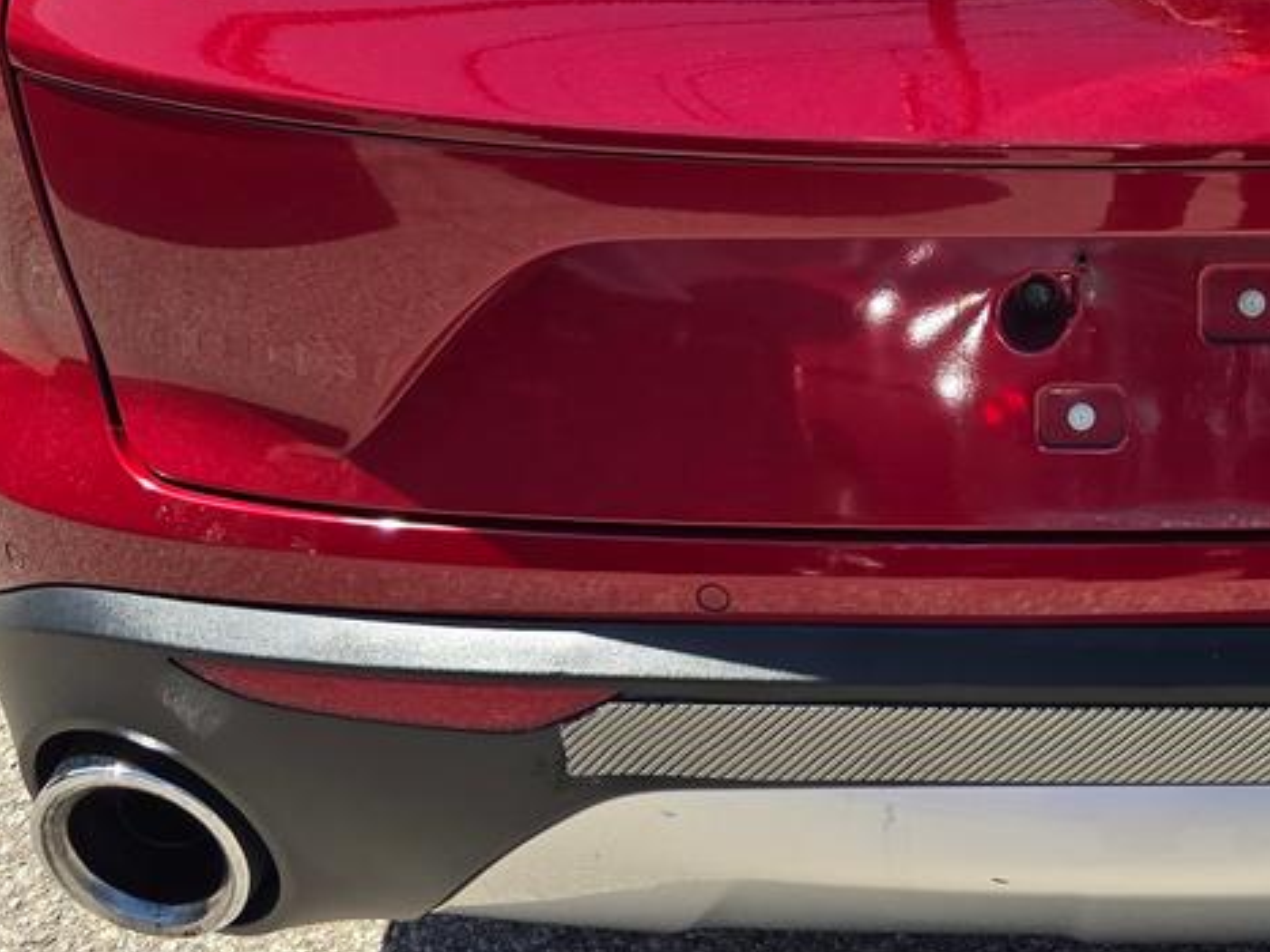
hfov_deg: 28.7
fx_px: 2311
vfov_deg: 22.2
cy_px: -38
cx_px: 1292
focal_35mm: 63
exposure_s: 1/2701
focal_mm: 6.3
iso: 80
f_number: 1.7
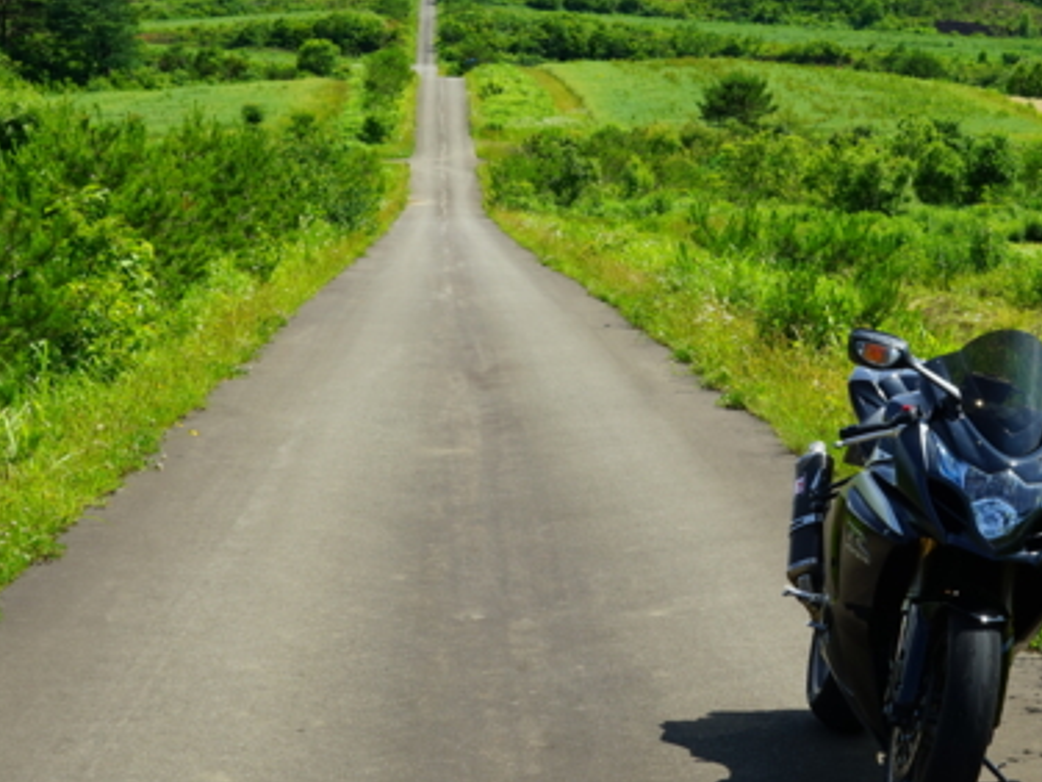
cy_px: 236
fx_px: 2649
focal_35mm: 88
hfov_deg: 22.0
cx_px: 798
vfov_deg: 16.7
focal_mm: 43
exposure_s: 1/60
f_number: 16
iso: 125
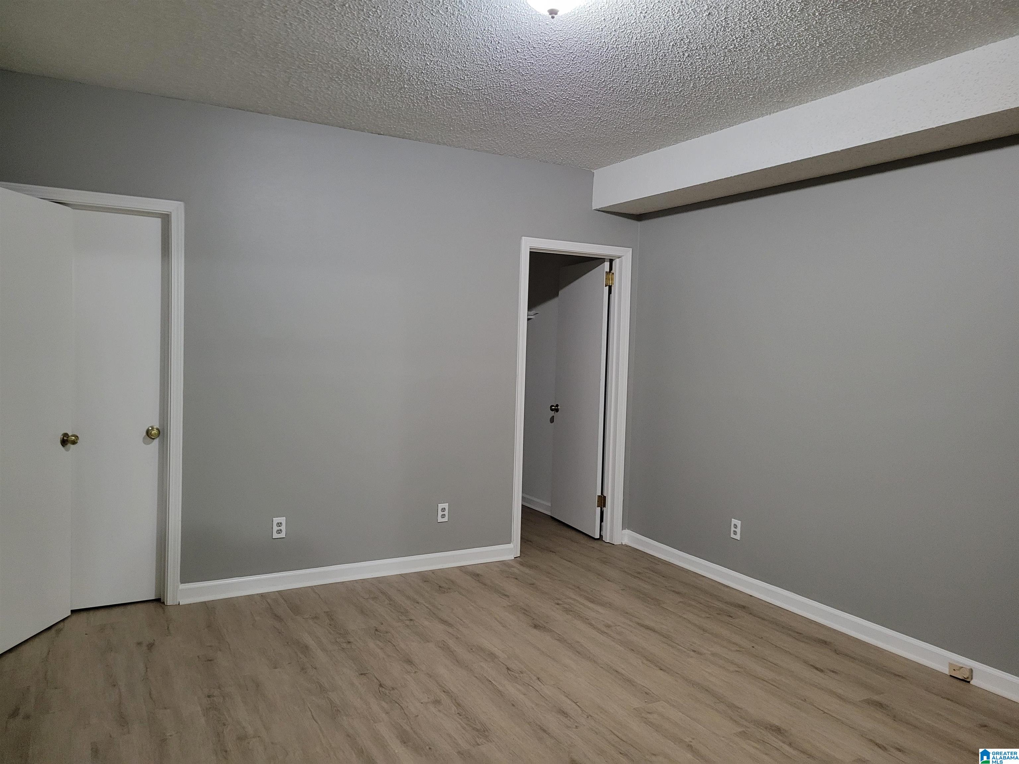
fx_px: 765
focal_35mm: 26
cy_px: 382
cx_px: 510
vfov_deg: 53.1
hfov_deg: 67.3
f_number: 1.8
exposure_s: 1/30
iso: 640
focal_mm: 5.4
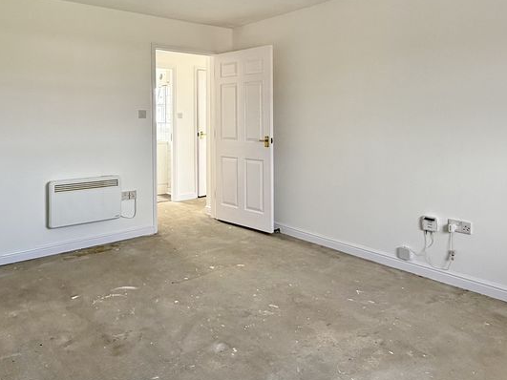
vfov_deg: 50.4
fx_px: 395
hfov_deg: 64.9
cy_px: 126
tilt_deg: -0.9
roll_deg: +0.5
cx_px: 211
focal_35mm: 27
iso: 80
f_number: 2.2
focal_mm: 2.22
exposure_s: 1/99
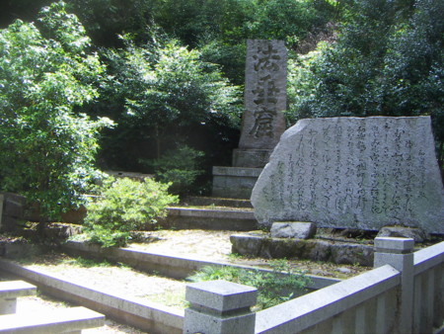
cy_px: 167
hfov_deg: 51.3
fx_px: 462
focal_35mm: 36
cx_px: 222
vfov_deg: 39.7
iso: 50
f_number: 2.8
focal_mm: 4.7
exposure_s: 1/100
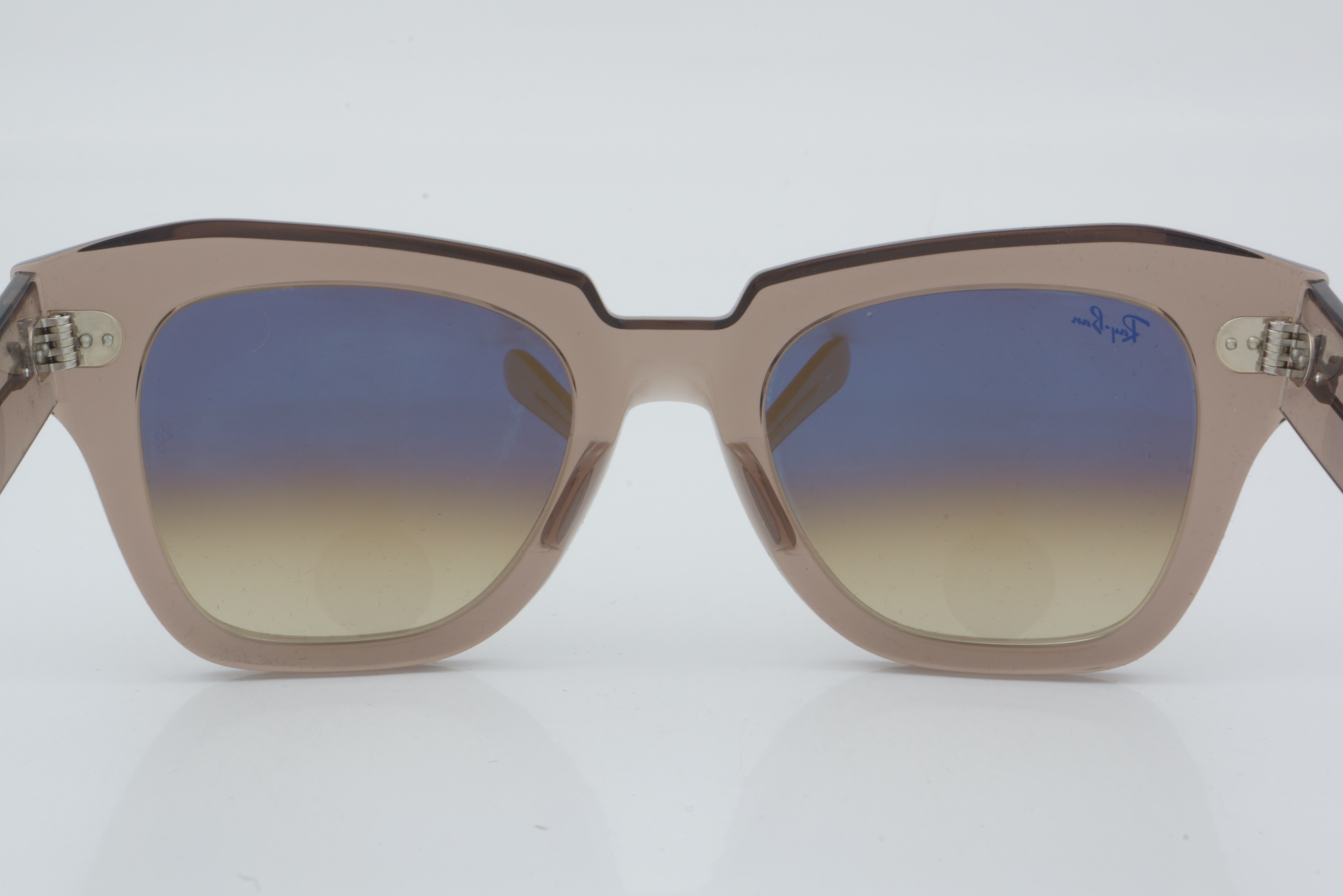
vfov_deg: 16.6
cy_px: 448
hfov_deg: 24.6
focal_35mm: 82
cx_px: 672
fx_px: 3077
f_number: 29
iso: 100
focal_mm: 55
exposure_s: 1/4
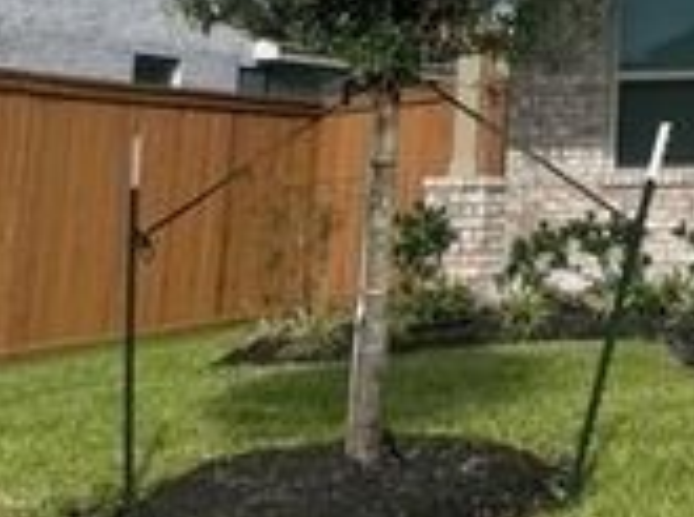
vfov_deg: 17.4
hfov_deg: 20.9
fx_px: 1580
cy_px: -170
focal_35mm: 79
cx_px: 1047
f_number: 1.6
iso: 50
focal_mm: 5.1
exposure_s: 1/4484
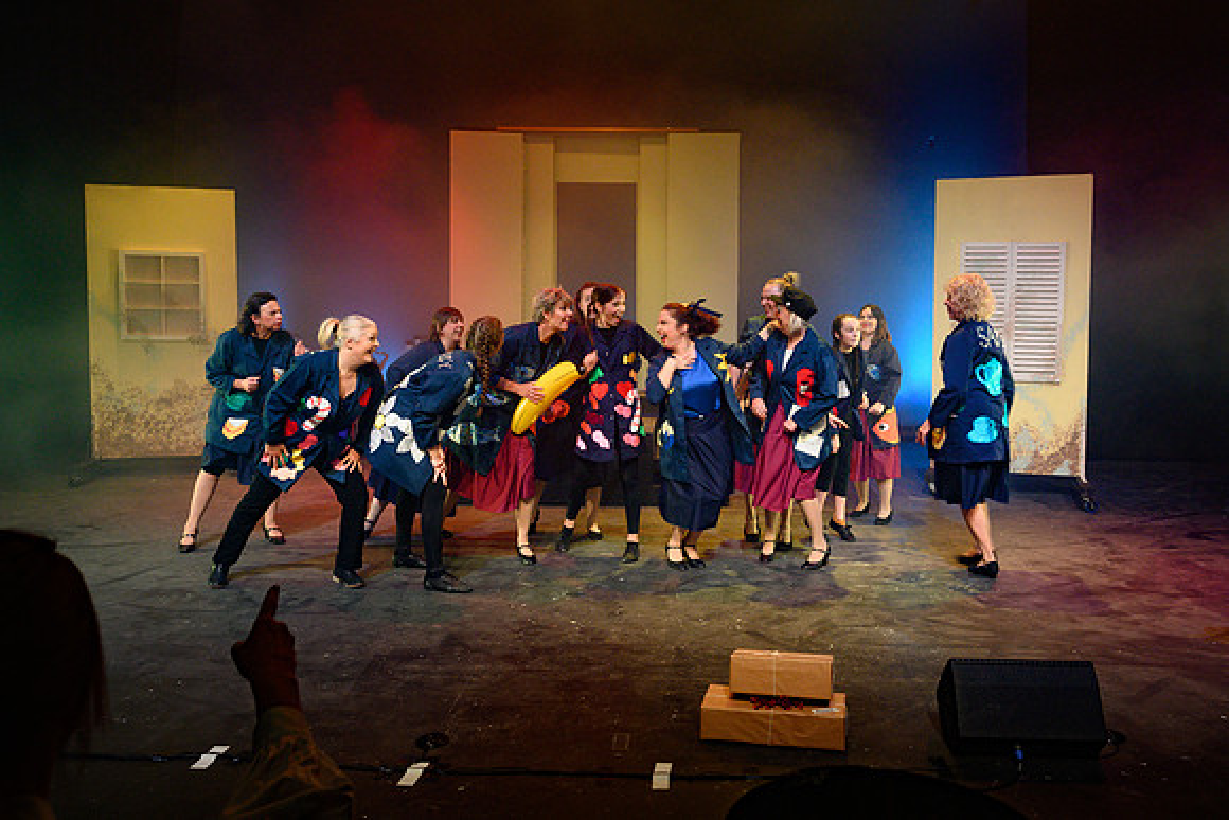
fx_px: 971
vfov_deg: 45.7
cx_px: 674
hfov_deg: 64.5
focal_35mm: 28
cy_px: 368
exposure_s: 1/40
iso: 800
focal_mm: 24
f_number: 6.3
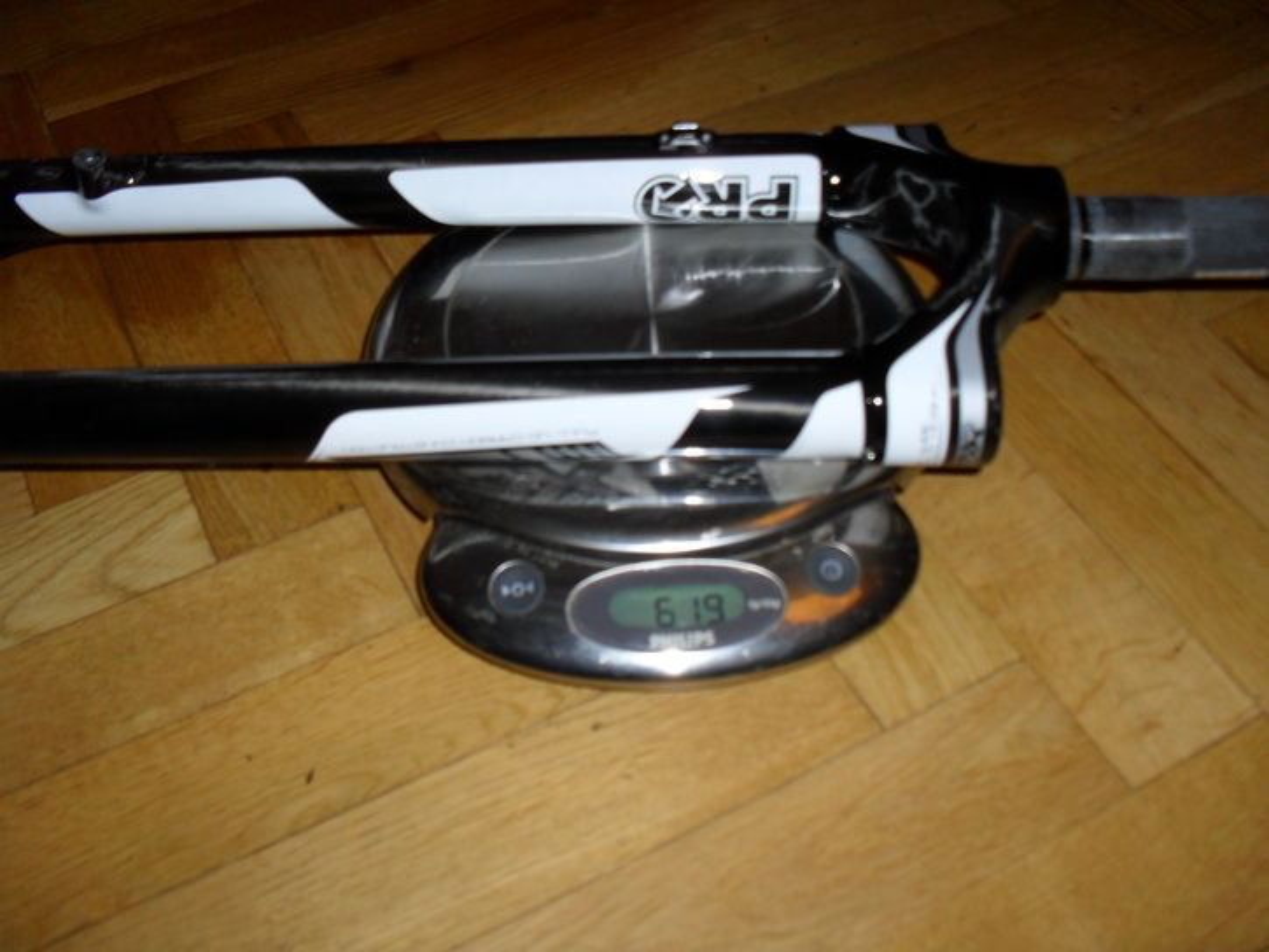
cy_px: 476
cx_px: 634
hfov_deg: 52.6
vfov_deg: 40.7
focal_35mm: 35
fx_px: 1283
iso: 200
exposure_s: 1/45
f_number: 3.2
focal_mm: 6.3
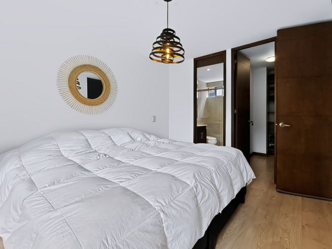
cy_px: 124
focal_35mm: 15
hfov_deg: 98.2
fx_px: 144
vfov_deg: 81.7
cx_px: 166
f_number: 2
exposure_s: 1/120
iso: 160
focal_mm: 2.3
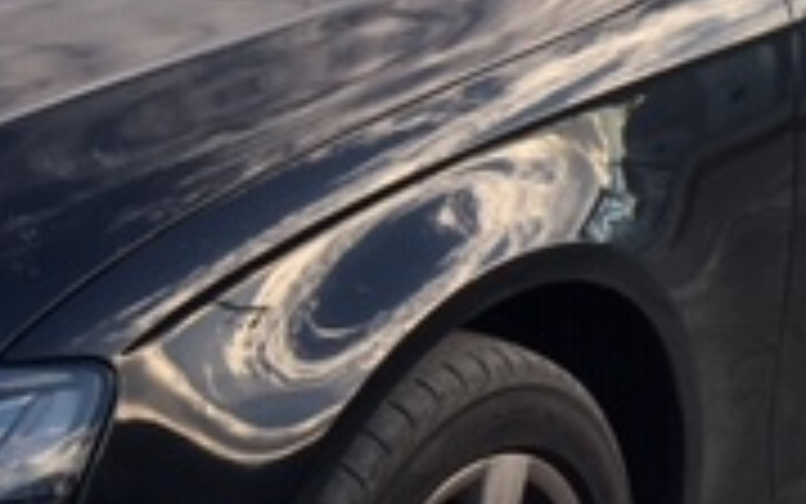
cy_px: 220
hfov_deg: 18.6
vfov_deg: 11.9
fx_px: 2417
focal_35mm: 110
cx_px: 90
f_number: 2.2
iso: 25
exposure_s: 1/231
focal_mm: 4.15
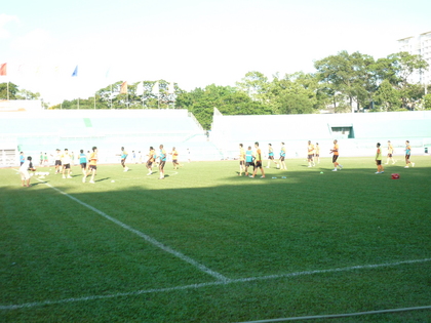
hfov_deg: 39.7
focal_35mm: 48
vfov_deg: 30.3
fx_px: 598
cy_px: 162
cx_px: 216
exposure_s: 1/500
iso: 160
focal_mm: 8
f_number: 3.2
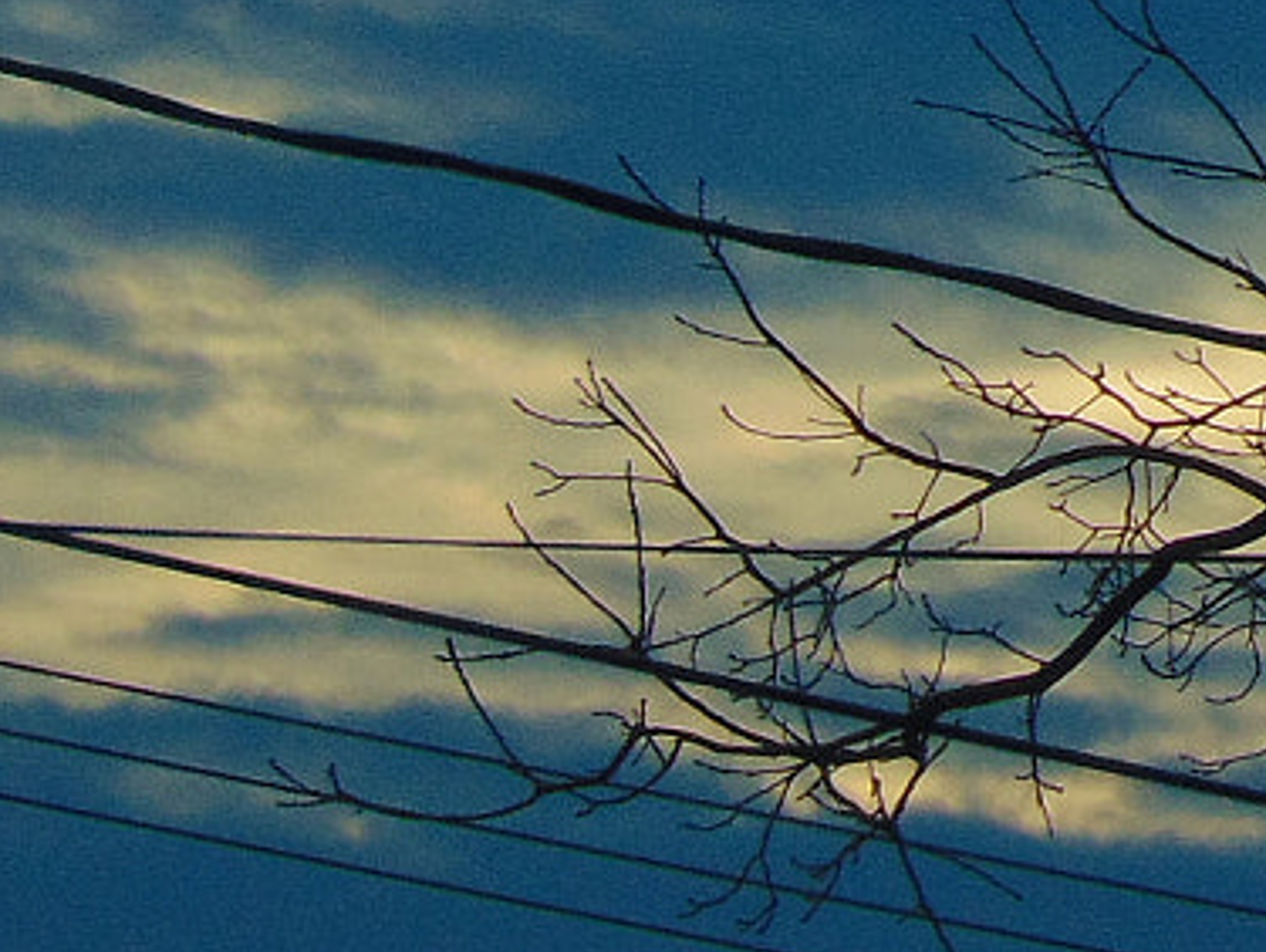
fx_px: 31666
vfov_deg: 1.7
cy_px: -287
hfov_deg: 2.3
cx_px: 1850
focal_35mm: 865
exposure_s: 1/640
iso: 80
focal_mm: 36.4
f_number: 4.1
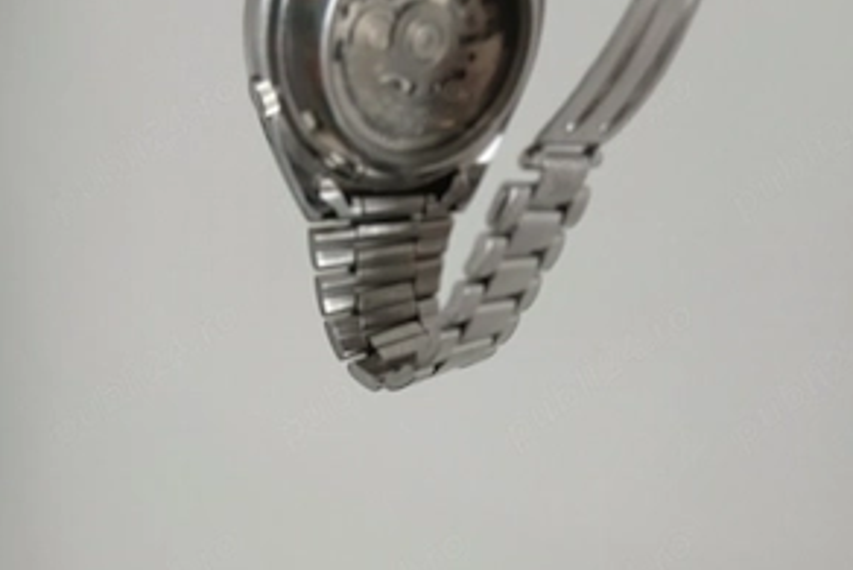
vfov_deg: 35.4
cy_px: 409
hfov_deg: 51.9
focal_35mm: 37
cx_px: 429
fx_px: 877
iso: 250
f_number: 1.8
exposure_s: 1/33.3
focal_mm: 3.98
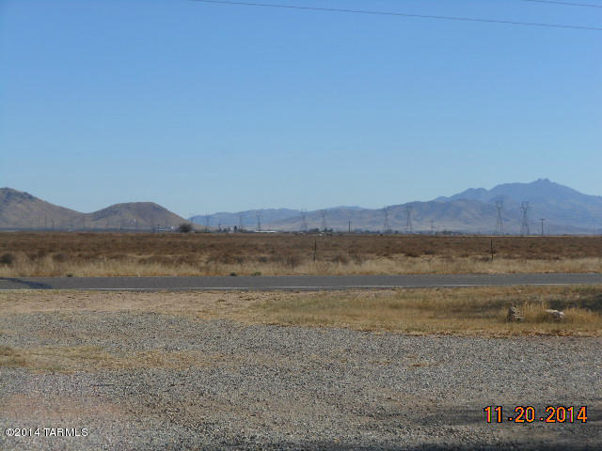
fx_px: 1513
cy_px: 226
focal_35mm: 87
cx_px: 301
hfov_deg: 22.5
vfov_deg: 17.0
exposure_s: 1/800
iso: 80
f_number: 5.3
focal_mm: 15.6
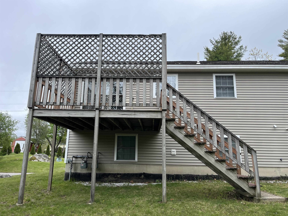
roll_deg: -1.4
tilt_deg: +12.7
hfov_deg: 67.3
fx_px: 216
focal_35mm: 26
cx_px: 144
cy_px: 108
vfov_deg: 53.1
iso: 50
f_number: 1.6
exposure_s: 1/1558
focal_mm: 5.1
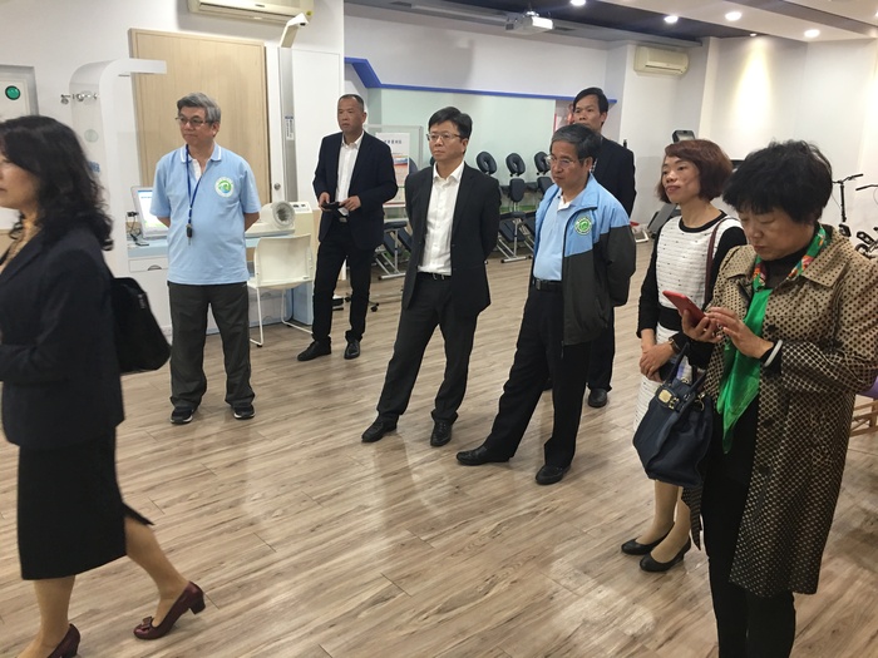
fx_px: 736
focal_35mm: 29
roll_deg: -2.0
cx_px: 439
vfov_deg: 48.2
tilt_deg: -13.6
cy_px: 329
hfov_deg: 61.7
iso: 64
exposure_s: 1/15
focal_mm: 4.15
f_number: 2.2
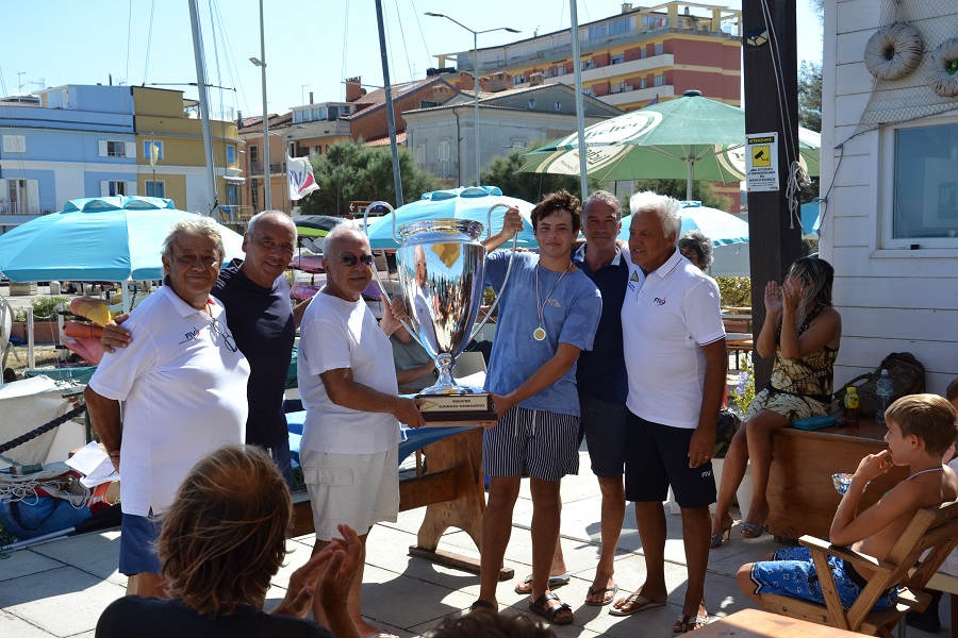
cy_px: 319
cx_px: 479
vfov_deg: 29.9
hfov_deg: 43.6
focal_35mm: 45
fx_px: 1197
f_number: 7.1
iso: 100
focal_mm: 30
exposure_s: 1/200
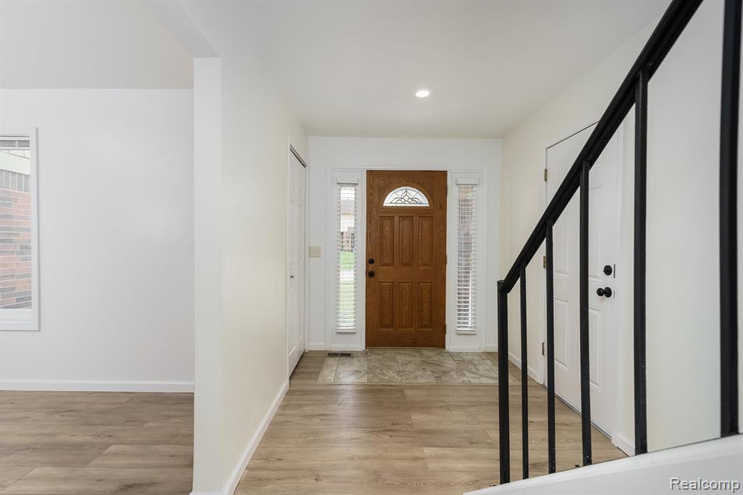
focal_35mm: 16
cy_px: 248
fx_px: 330
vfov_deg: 73.7
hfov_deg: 96.8
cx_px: 372
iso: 200
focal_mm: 16
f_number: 7.1
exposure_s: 1/160
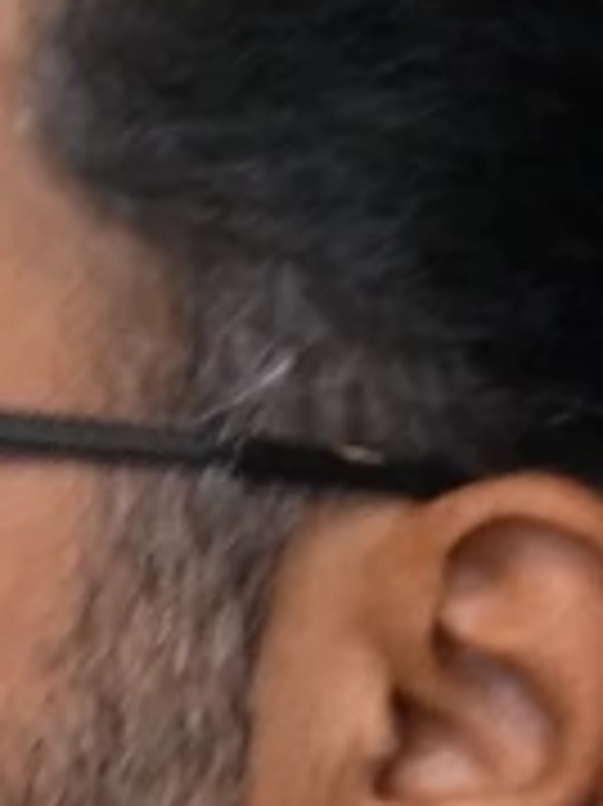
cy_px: 1382
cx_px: -873
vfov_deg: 1.9
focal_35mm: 1033
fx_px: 24021
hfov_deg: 1.4
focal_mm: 160
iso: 6400
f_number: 5
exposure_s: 1/125
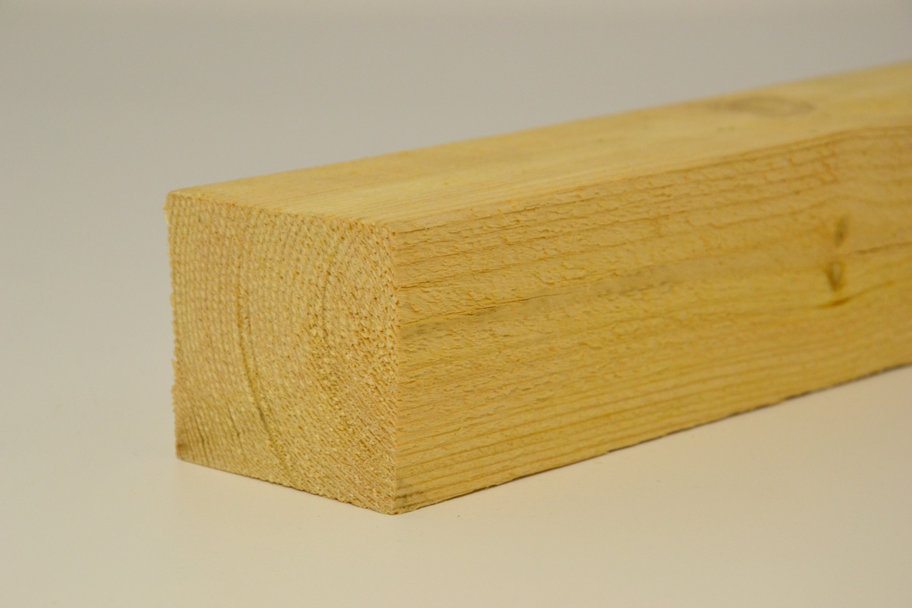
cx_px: 456
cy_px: 304
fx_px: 3420
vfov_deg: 10.2
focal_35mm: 135
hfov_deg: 15.2
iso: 360
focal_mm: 90
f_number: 8
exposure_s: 1/125
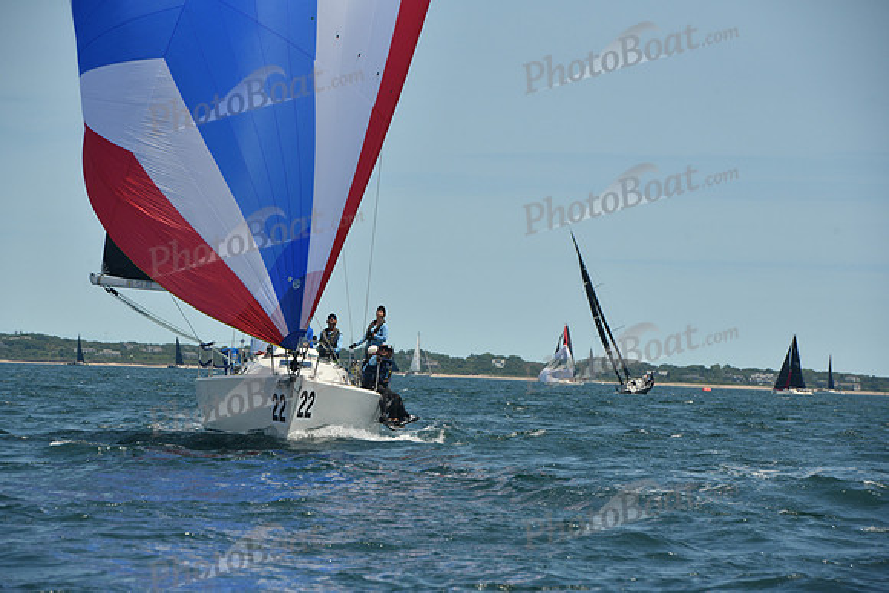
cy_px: 296
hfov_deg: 10.3
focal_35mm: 200
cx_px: 444
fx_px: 4940
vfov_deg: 6.9
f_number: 9
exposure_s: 1/640
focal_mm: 200
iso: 320
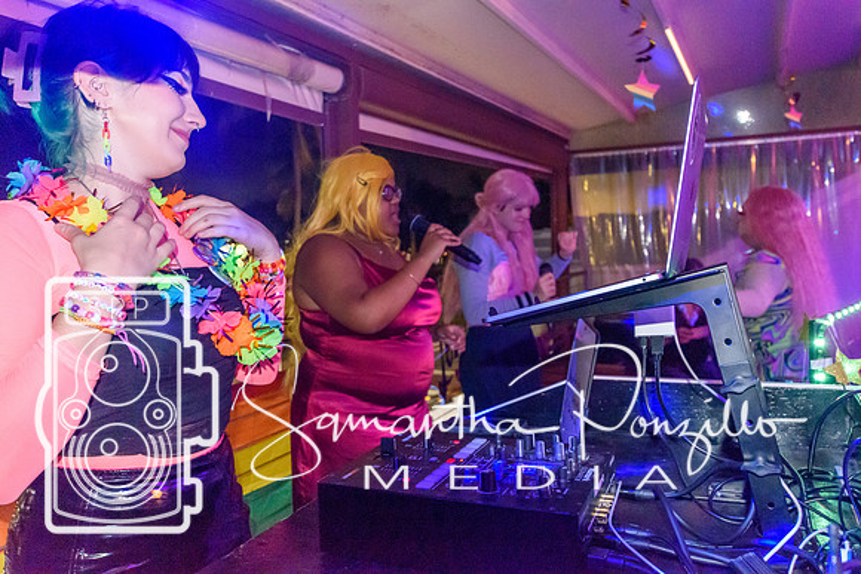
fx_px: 718
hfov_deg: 61.9
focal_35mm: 30
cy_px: 287
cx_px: 430
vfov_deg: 43.6
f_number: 3.5
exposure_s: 1/60
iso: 5600
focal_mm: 20
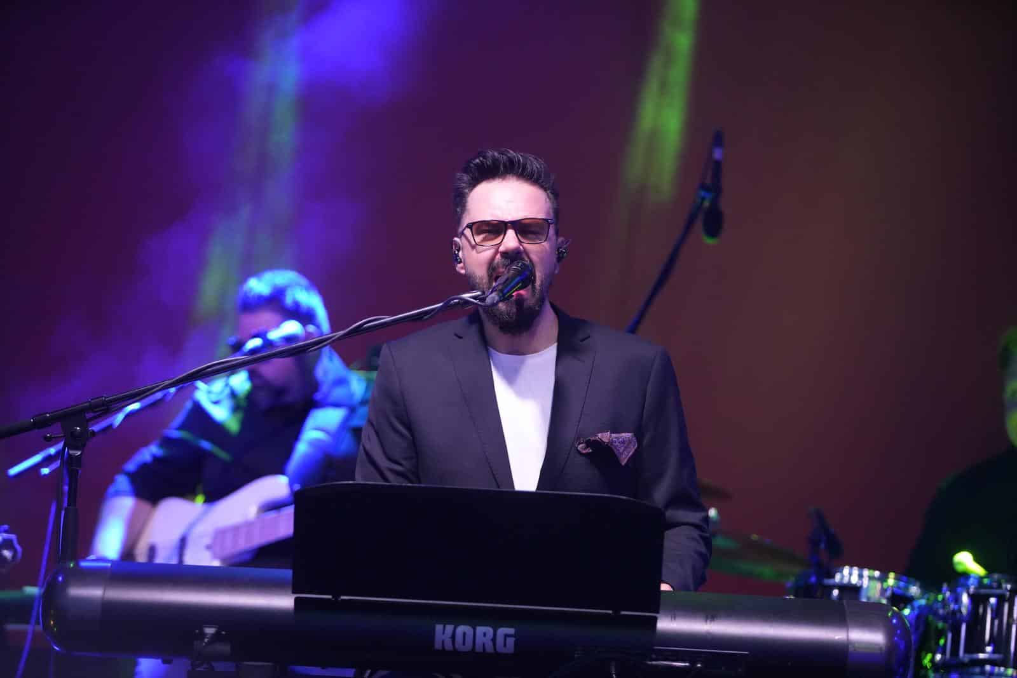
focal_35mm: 135
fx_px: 3814
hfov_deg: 15.2
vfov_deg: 10.2
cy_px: 339
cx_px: 508
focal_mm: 135
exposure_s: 1/250
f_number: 2.8
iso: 6400
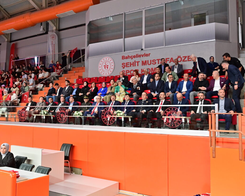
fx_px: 261
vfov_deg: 41.1
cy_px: 95
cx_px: 116
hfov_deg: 50.3
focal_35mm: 36
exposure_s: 1/250
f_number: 5.6
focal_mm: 31
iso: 2200
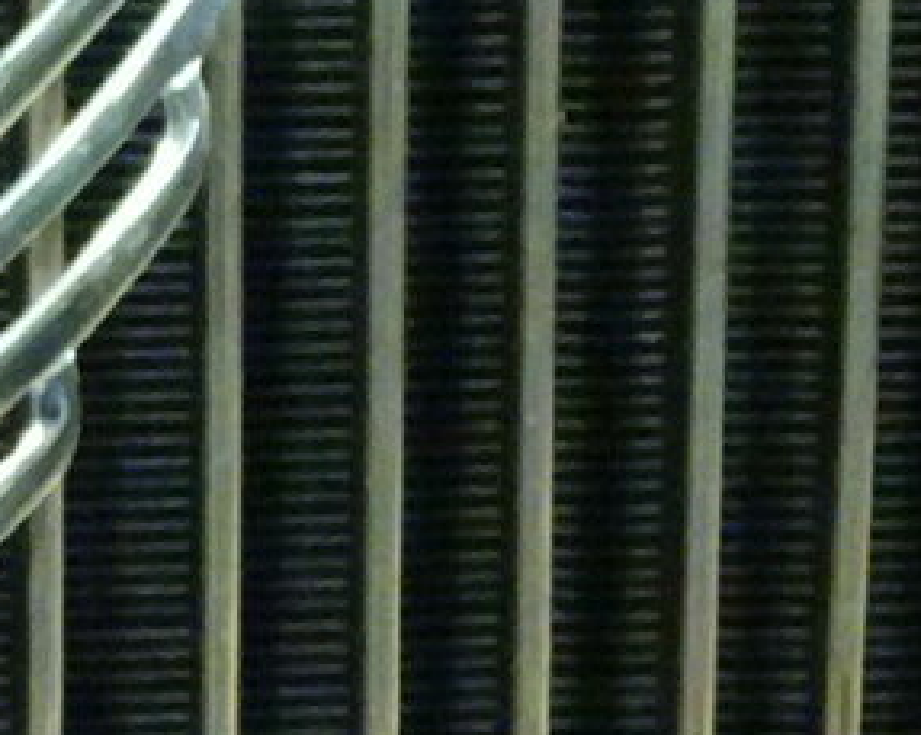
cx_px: -581
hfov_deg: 8.0
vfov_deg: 6.5
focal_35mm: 237
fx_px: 6454
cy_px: -138
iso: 2500
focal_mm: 9.87
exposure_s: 1/8
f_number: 4.5
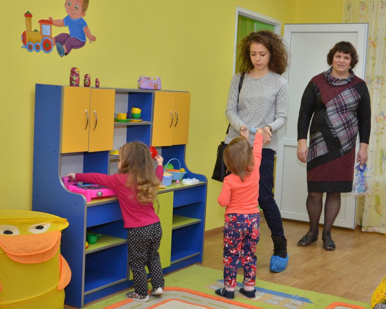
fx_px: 602
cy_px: 159
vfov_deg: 28.8
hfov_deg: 35.2
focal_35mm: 53
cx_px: 259
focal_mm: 25
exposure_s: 1/200
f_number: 4
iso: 800
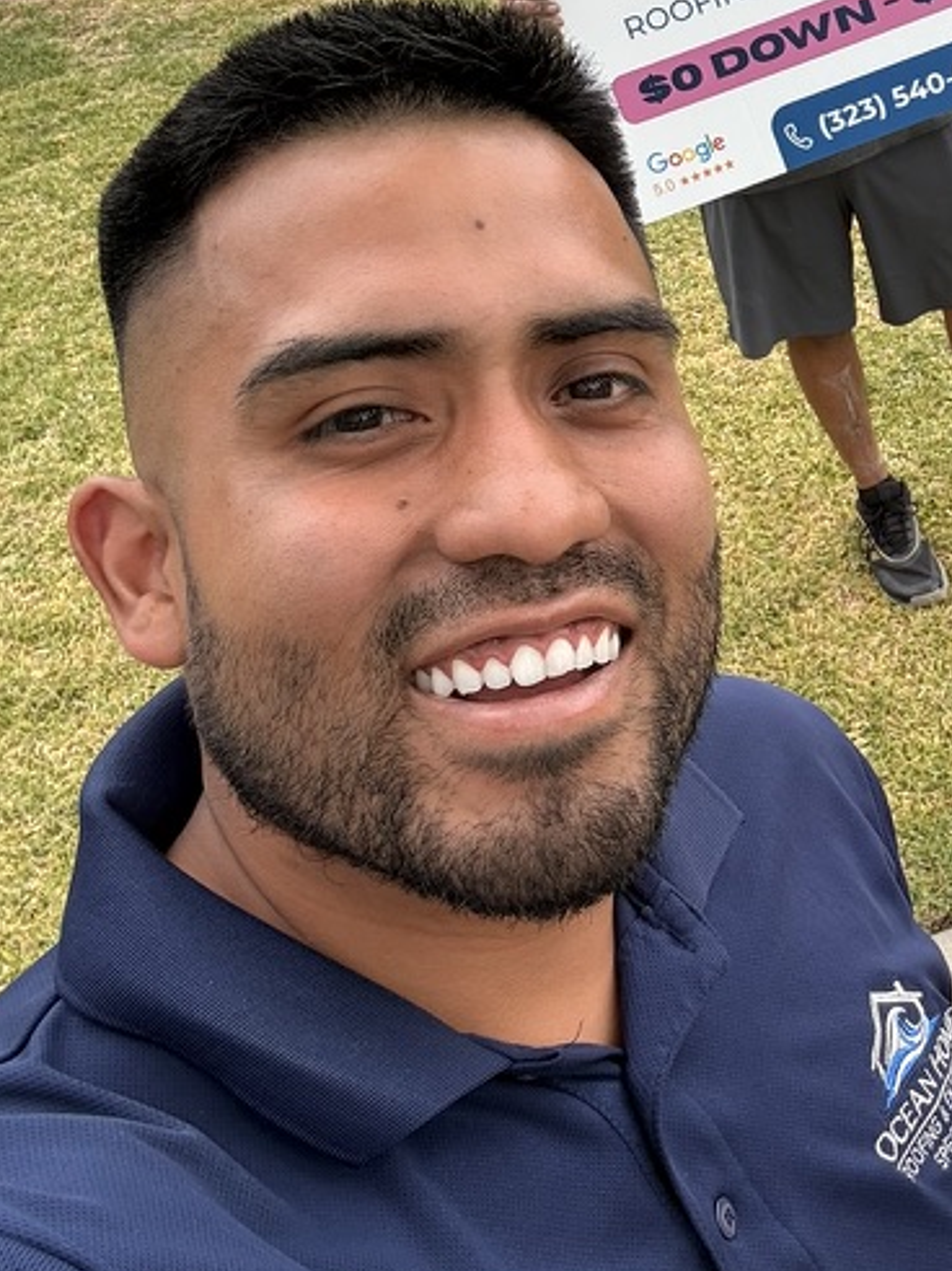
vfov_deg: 38.0
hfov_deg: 28.8
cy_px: 228
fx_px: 1761
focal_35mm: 48
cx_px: 895
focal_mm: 2.69
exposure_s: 1/483
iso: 25
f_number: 1.9
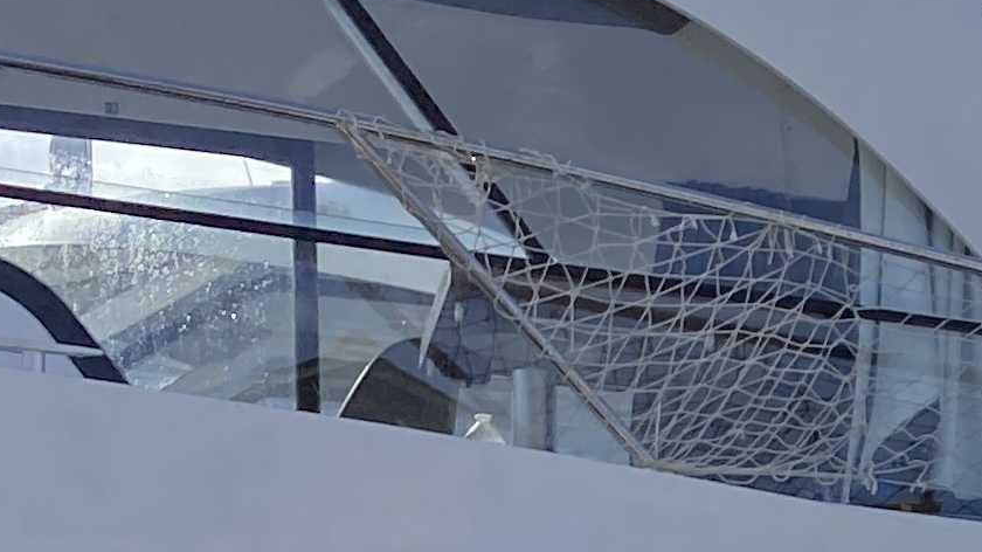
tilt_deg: -6.3
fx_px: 3540
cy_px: 1348
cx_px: 2122
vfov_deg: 8.2
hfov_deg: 13.1
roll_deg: -1.3
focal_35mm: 136
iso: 32
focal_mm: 4.25
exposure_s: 1/2817
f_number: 1.8
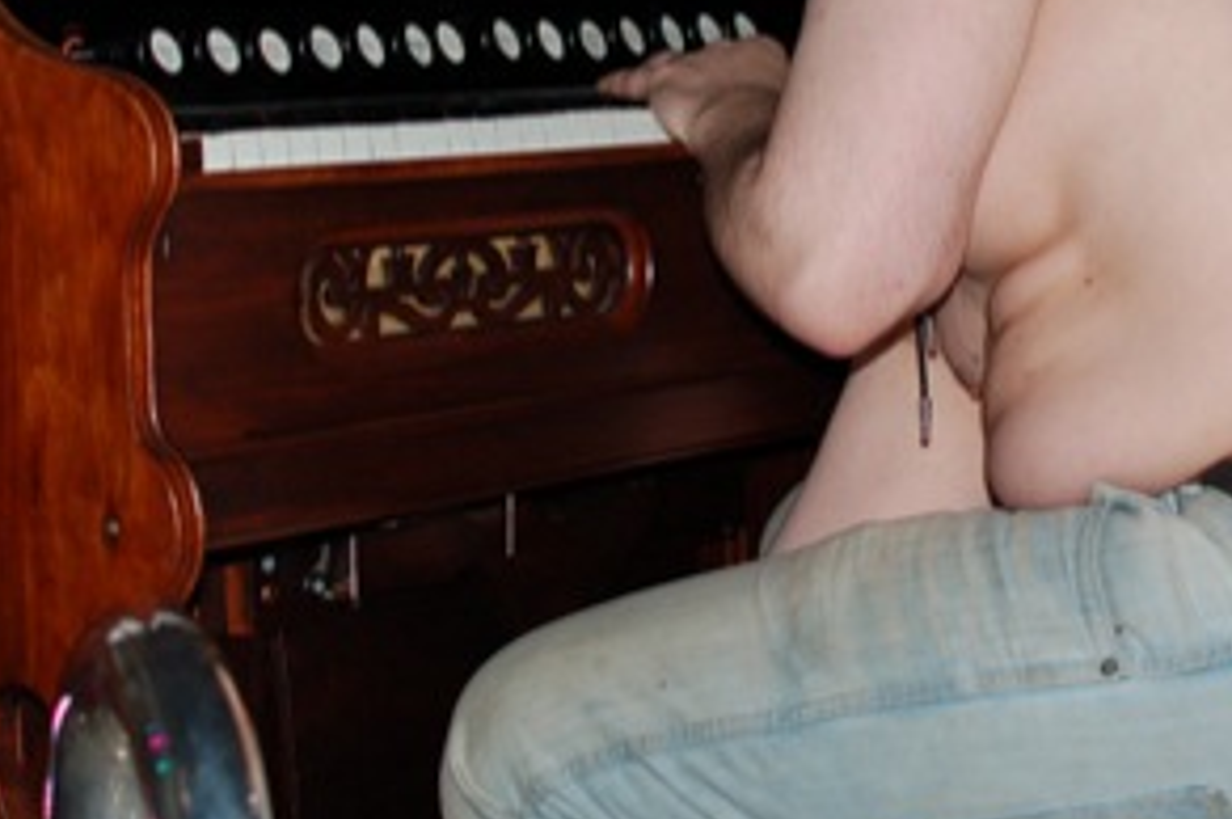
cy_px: 129
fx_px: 3934
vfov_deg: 11.8
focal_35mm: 115
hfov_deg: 17.8
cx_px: 734
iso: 400
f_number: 3.5
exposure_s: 1/60
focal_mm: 35
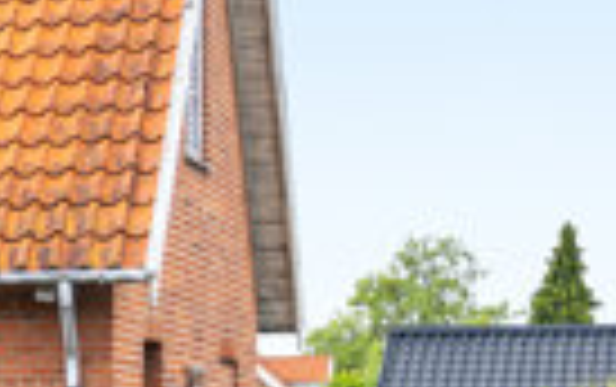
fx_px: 3597
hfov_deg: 9.2
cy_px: 351
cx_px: -580
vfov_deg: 6.1
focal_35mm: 214
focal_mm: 48
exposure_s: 1/80
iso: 250
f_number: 3.5
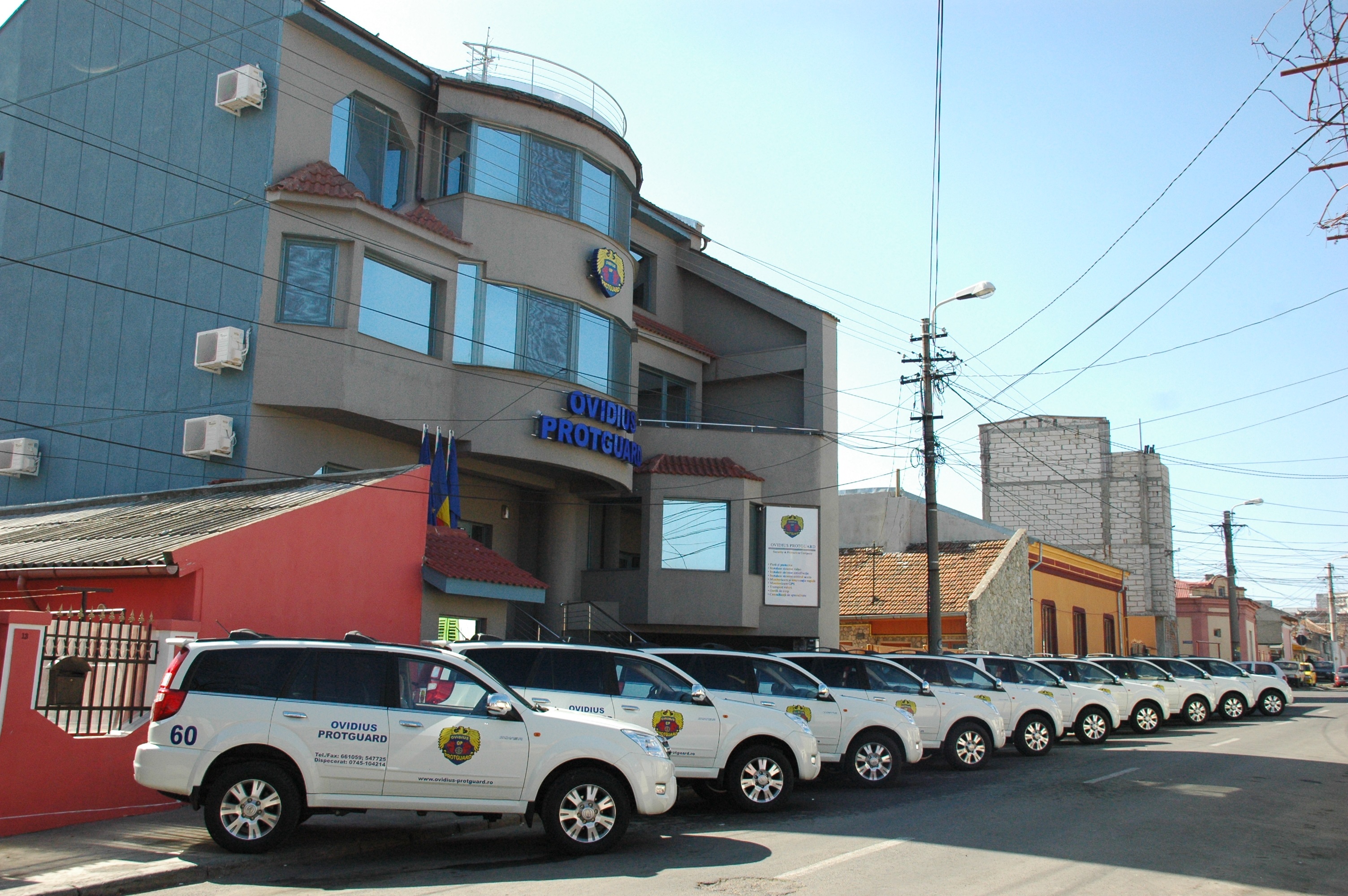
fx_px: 1235
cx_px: 674
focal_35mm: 33
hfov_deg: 57.3
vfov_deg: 39.9
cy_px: 448
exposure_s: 1/1250
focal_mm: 22
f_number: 6.3
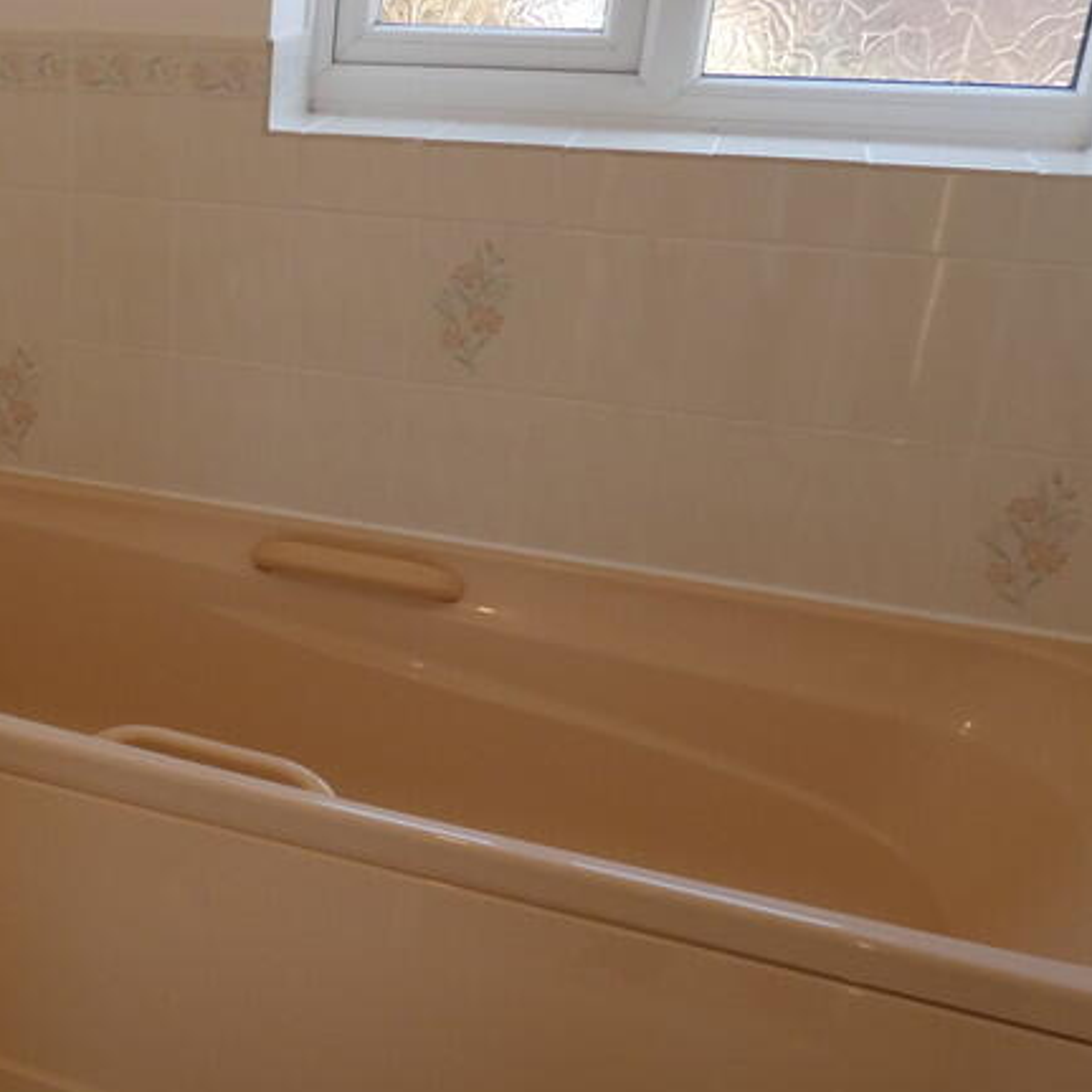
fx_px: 1499
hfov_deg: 35.2
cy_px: 562
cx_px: -63
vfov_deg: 40.0
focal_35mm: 42
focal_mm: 3.6
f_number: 2.8
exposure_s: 1/60
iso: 80
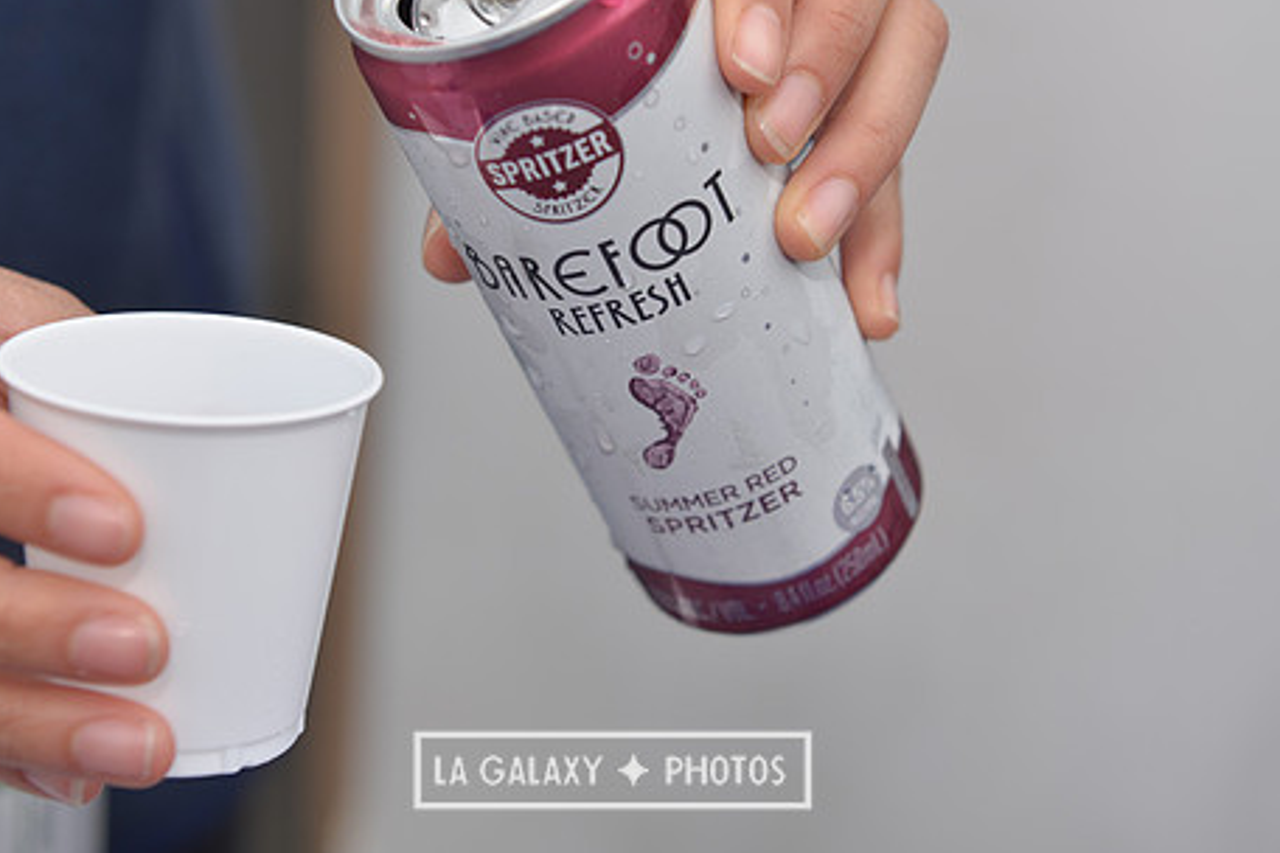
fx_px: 3164
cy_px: 349
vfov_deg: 15.4
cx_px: 612
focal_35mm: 89
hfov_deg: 22.9
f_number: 5
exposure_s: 1/640
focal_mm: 70
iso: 200
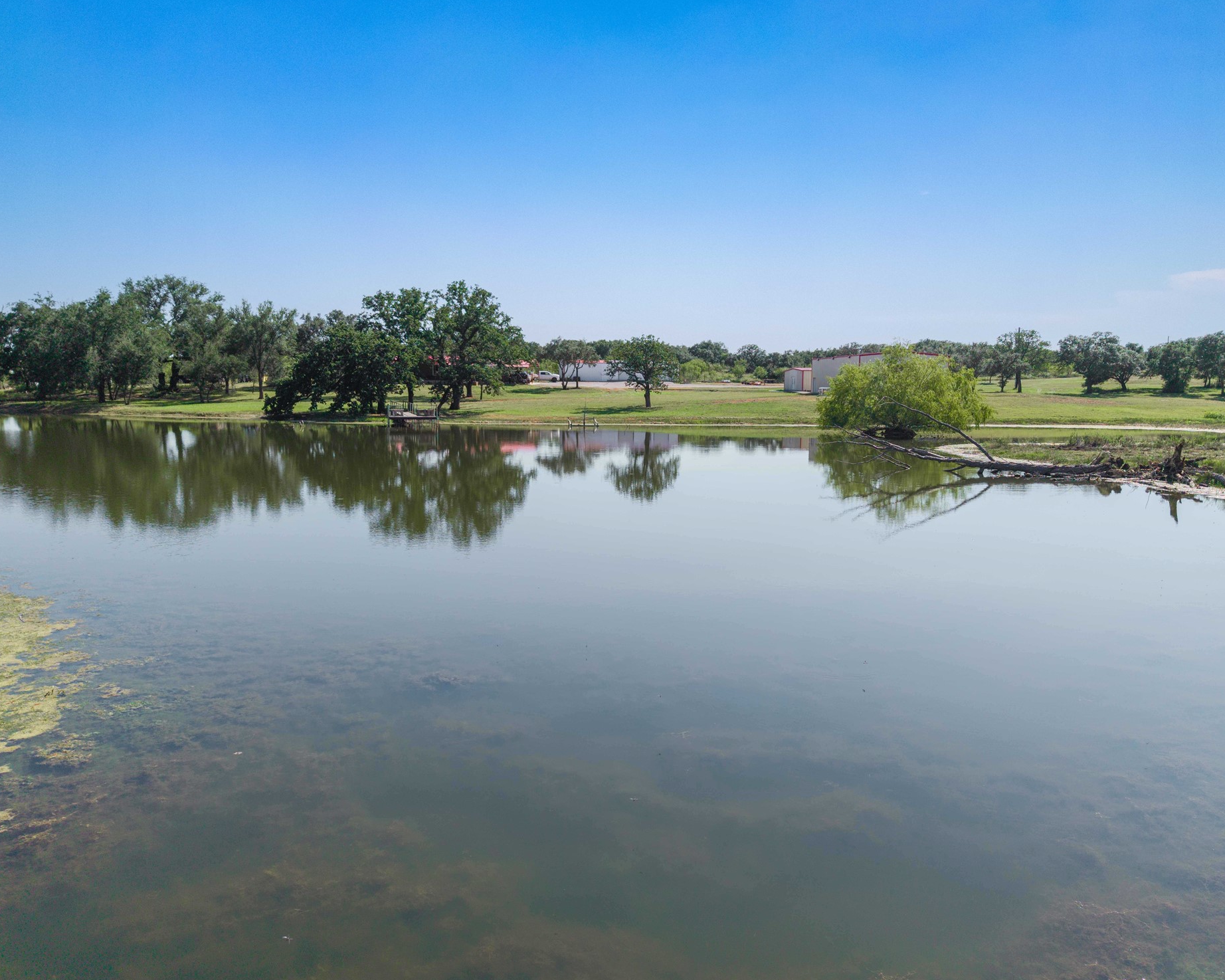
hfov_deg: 66.0
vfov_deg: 54.9
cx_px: 651
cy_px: 494
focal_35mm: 26
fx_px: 943
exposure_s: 1/5000
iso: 240
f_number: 1.8
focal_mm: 8.67
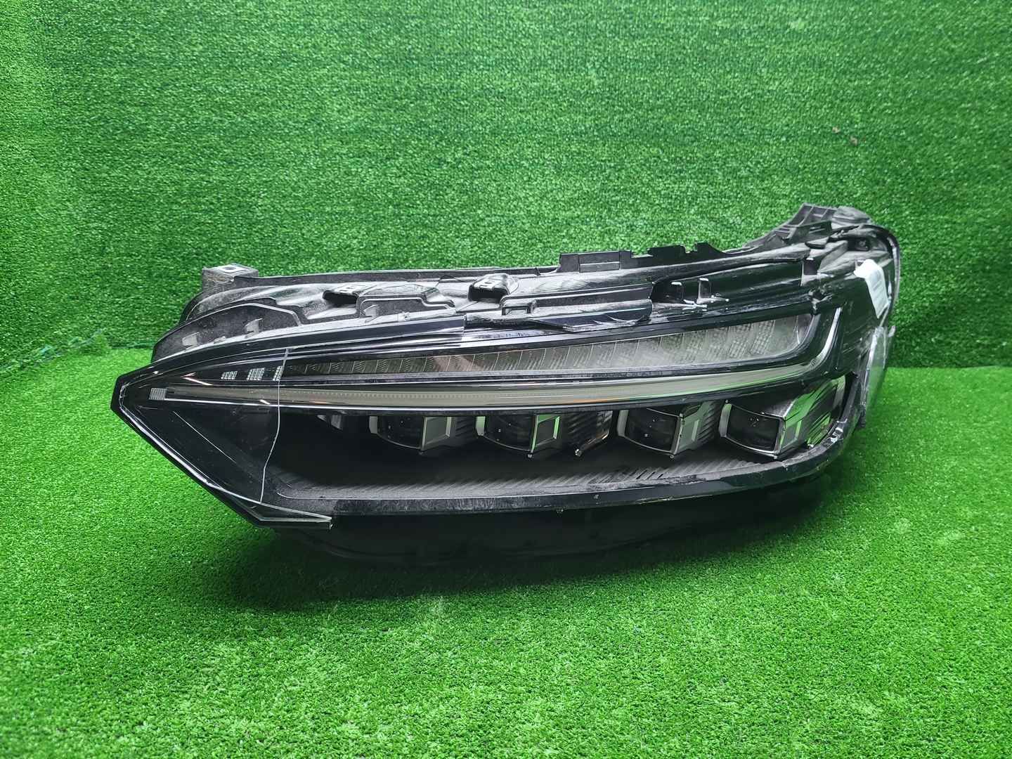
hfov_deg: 67.3
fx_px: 760
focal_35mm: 26
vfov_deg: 53.1
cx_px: 506
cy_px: 380
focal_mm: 5.4
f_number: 1.8
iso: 120
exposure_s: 1/50
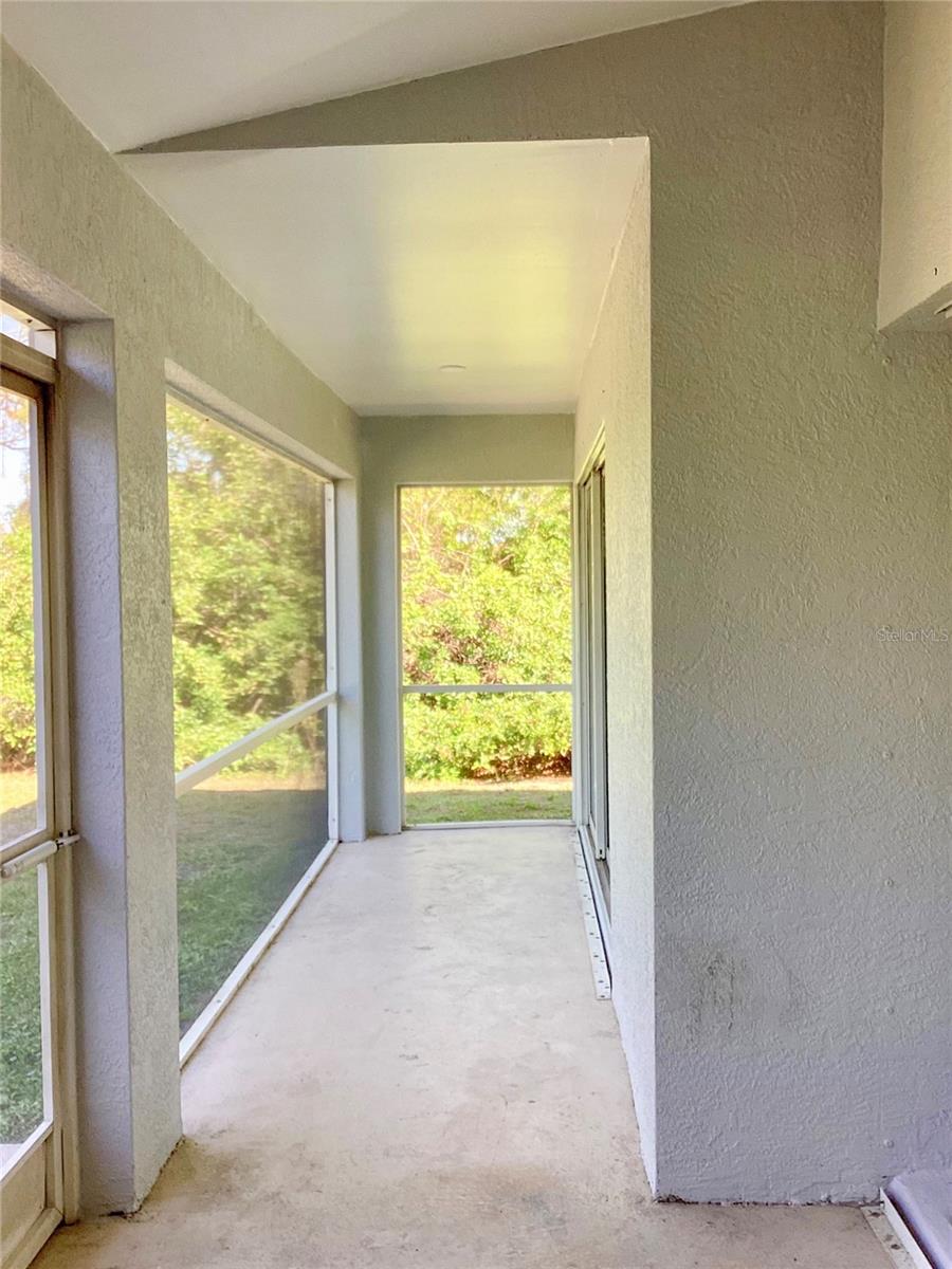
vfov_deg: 58.4
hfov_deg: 45.4
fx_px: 1137
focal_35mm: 31
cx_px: 476
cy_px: 634
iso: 50
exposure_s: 1/100
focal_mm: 3.3
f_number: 2.4
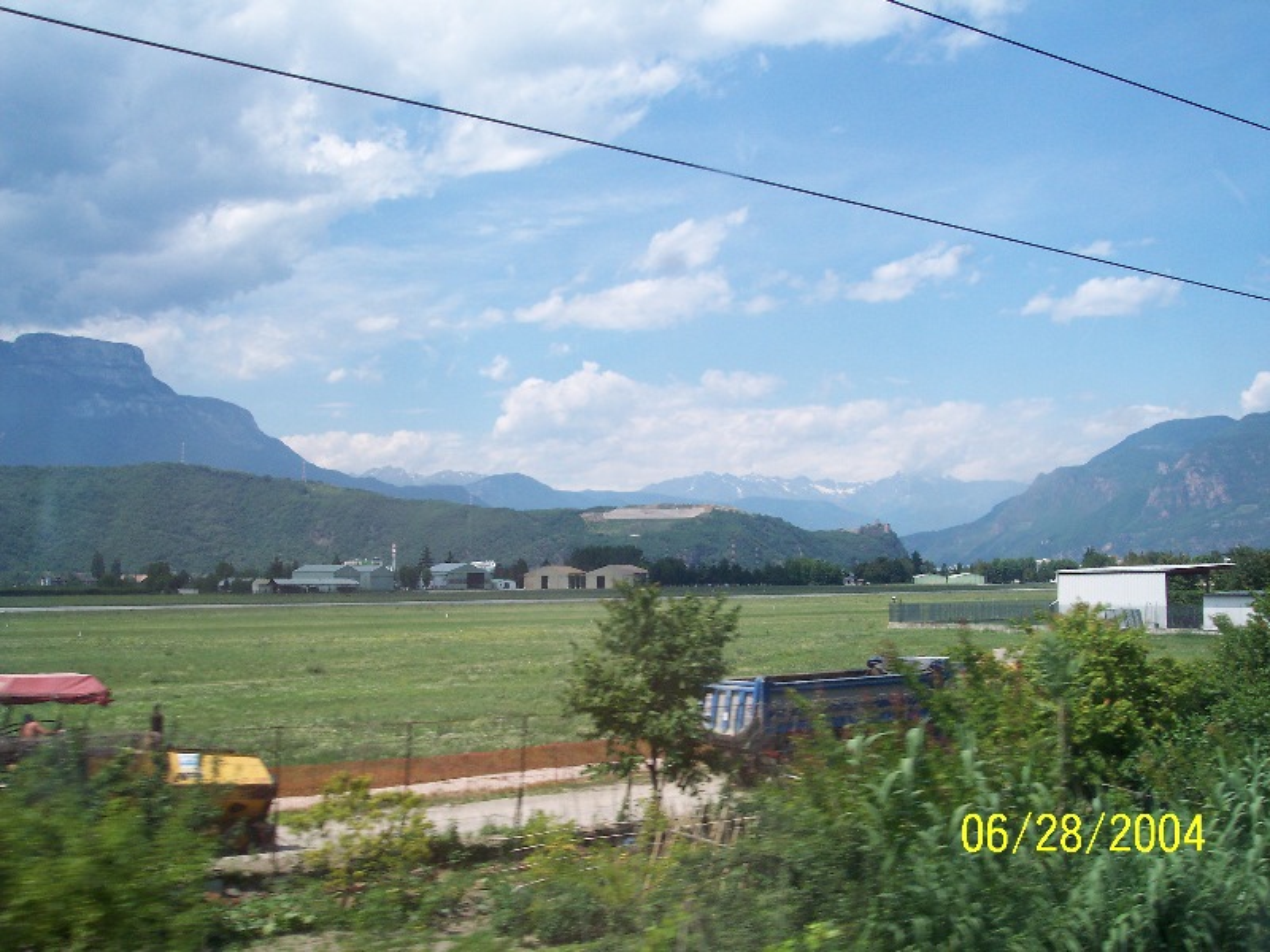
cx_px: 635
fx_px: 1394
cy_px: 476
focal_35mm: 38
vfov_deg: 37.7
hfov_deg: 49.0
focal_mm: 8
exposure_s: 1/350
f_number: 4.8
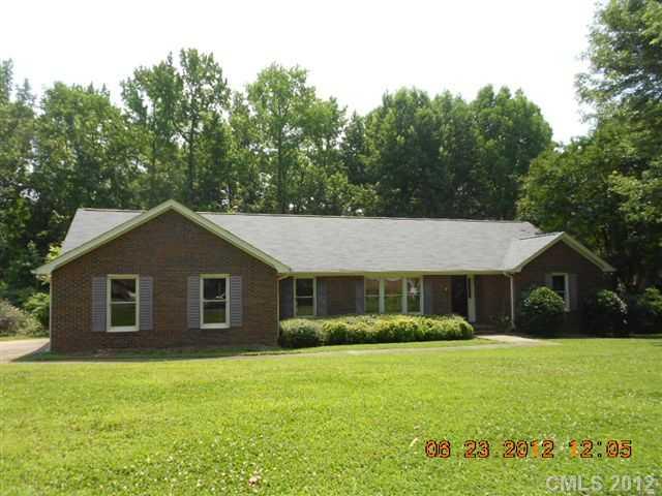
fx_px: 497
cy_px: 248
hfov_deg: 67.3
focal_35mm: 26
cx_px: 331
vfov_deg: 53.1
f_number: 3.2
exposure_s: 1/640
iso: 80
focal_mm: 4.6
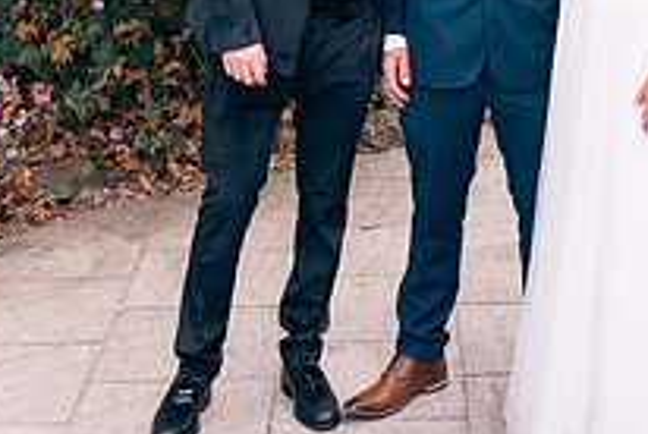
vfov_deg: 14.8
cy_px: -77
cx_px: 563
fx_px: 1622
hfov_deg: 22.1
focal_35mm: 90
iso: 160
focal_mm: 32
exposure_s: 1/160
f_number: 6.3
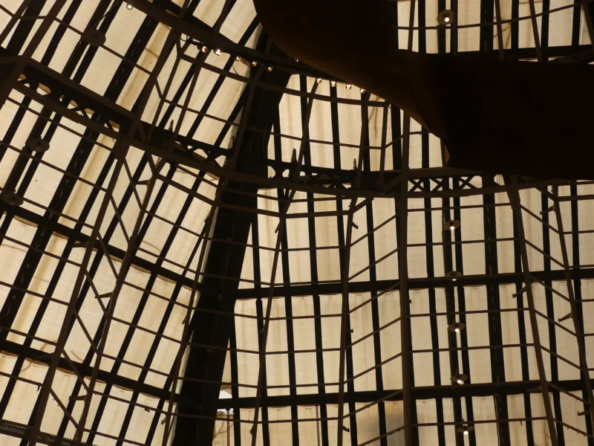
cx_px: 297
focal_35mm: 42
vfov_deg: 34.3
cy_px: 223
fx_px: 721
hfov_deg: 44.8
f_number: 2.8
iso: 100
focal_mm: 7.6
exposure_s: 1/1600
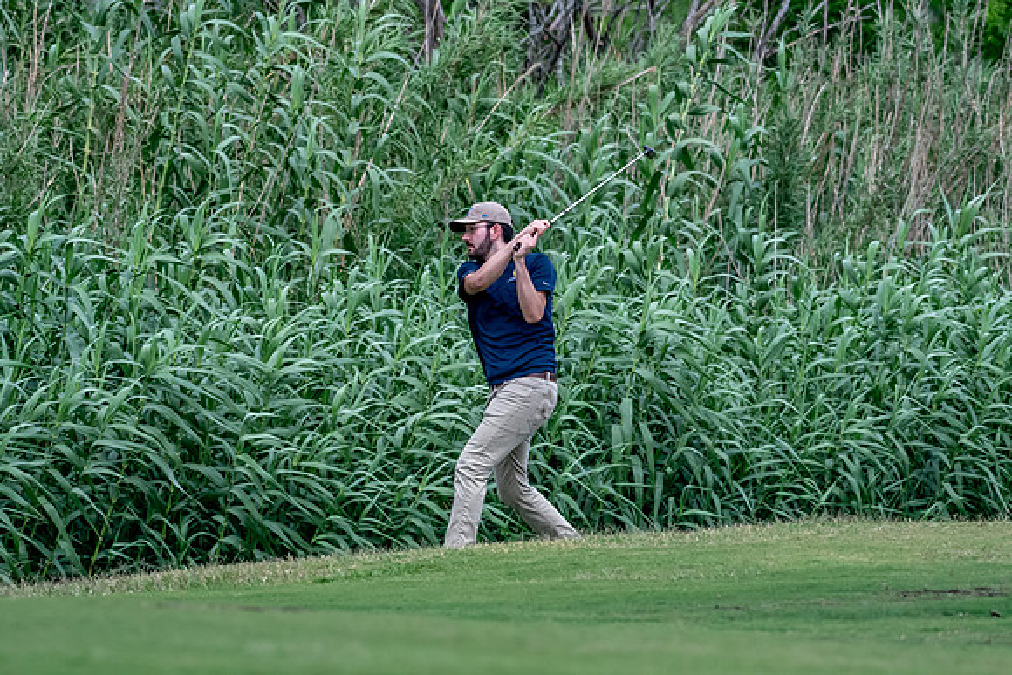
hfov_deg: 6.0
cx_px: 506
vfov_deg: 4.0
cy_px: 338
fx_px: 9700
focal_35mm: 345
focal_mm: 230
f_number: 5.6
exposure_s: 1/2000
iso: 1400
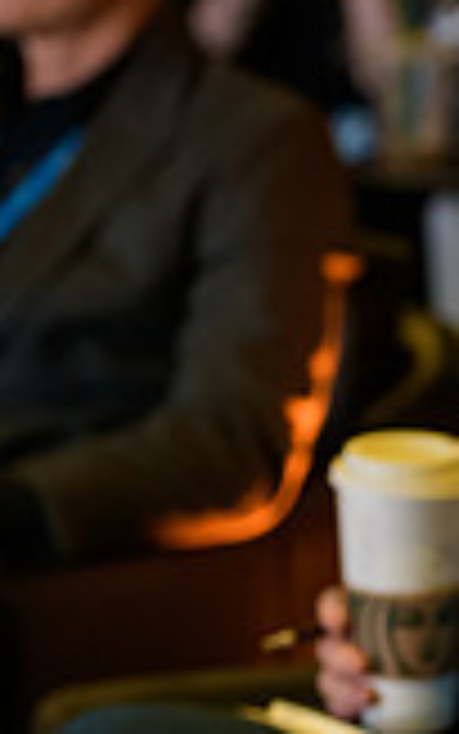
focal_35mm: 283
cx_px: 936
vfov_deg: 7.4
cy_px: 444
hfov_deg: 4.6
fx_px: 5659
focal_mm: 78
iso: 1600
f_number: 3.2
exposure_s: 1/100
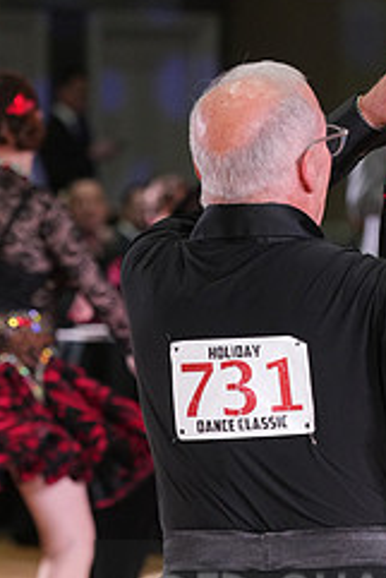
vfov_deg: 5.4
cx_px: 426
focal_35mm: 382
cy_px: 621
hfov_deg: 3.6
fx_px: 6135
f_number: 5
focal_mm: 159
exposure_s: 1/200
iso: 2500
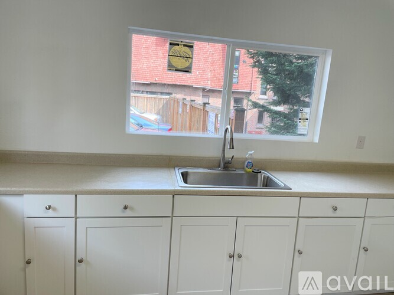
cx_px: 197
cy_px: 148
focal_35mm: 26
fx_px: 296
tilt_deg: -8.1
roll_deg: -3.5
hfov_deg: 67.3
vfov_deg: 53.0
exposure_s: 1/154
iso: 32
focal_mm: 4.2
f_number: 1.6
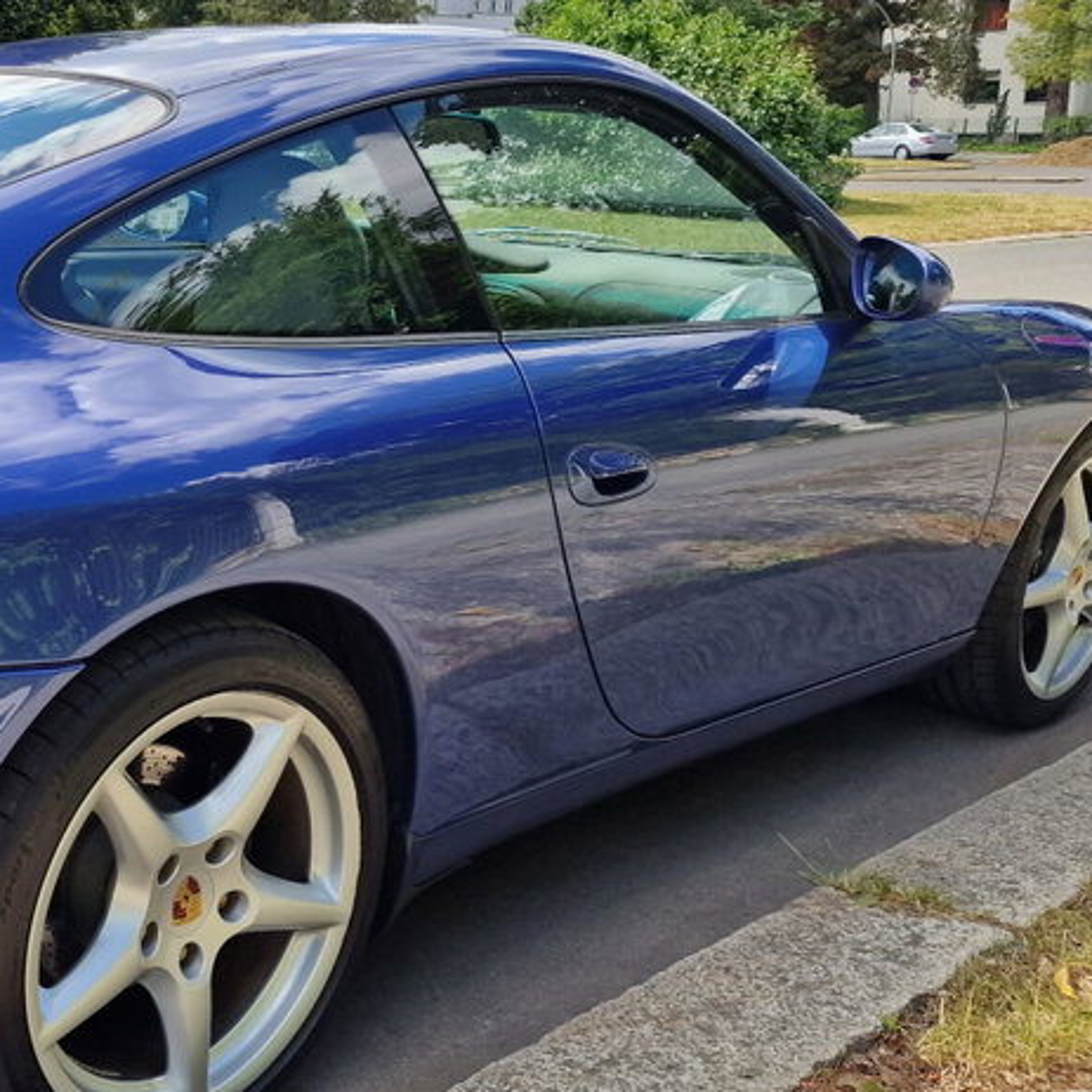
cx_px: -2
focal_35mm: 45
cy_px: 509
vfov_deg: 37.5
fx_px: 1606
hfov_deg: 34.2
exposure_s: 1/458
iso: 50
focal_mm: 6.4
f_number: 1.8
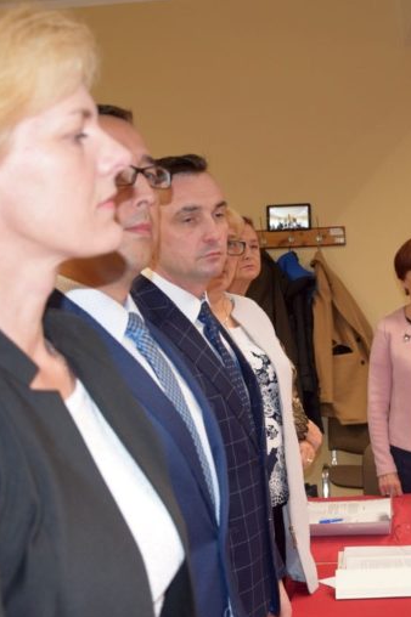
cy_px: 310
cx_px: 288
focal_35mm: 59
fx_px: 1012
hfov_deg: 22.8
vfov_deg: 34.0
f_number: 4.5
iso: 800
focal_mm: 26
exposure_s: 1/80
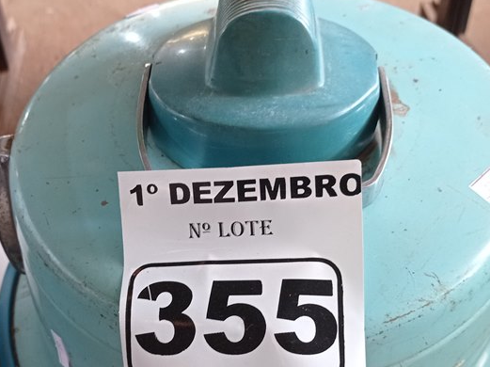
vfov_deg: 26.3
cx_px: 204
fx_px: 778
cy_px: 261
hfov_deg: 34.9
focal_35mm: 55
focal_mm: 4.7
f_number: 1.79
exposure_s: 1/30
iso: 256
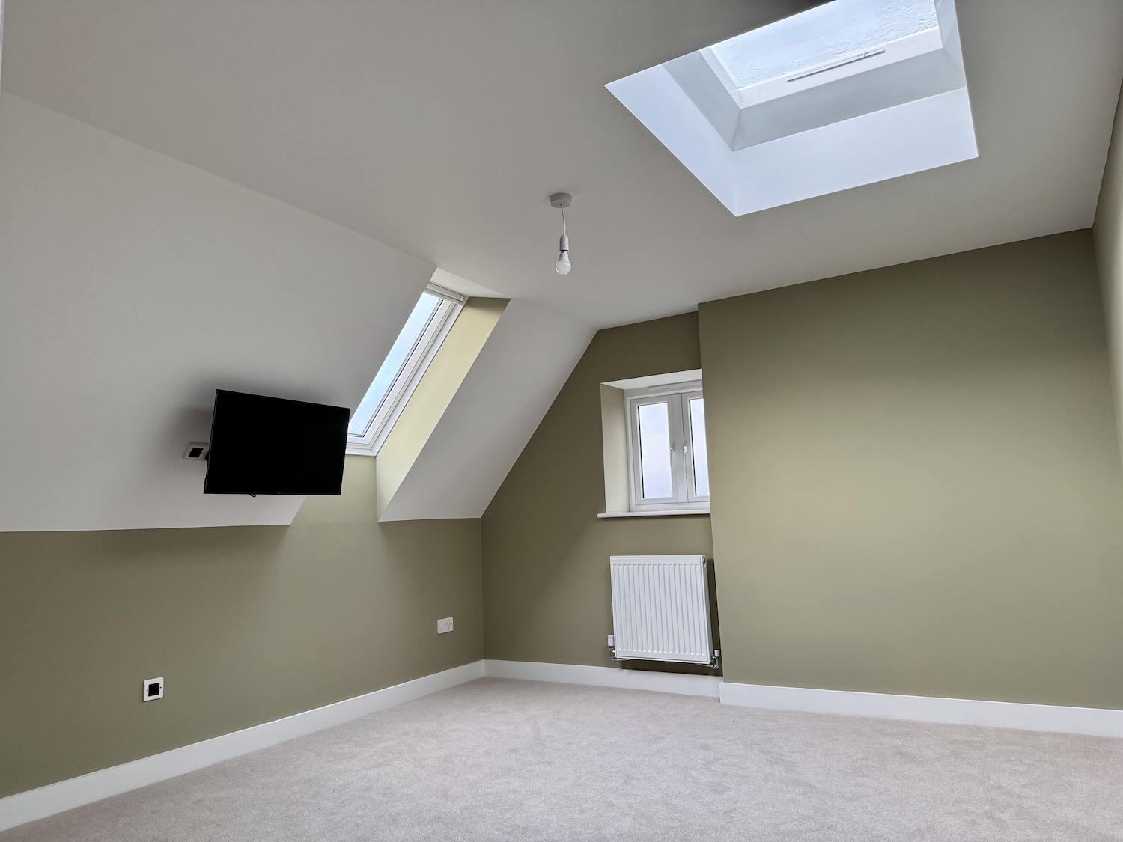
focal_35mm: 24
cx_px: 562
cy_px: 421
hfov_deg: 71.6
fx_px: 779
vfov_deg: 56.8
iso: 200
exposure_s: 1/117
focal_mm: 6.76
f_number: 1.78
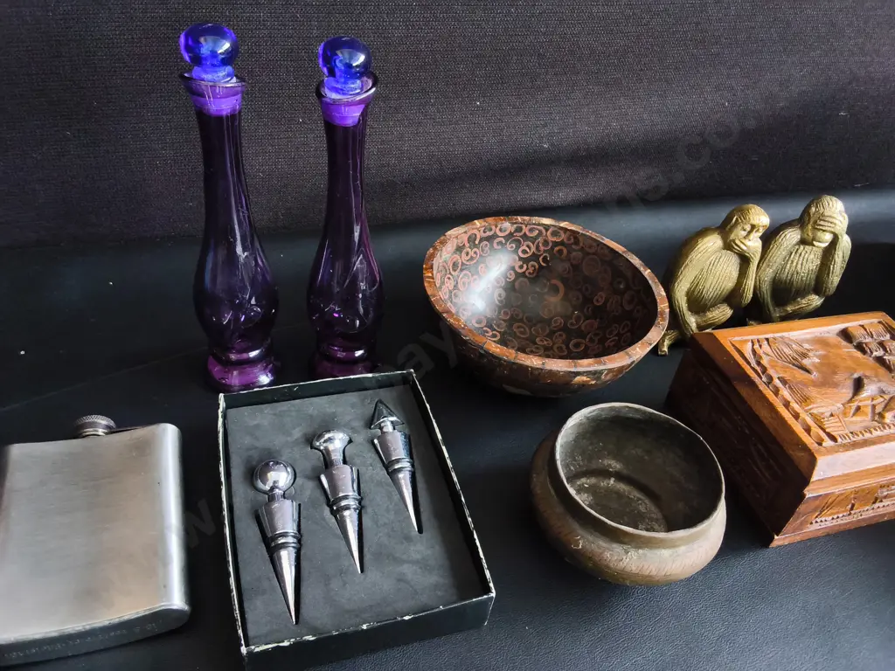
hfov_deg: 65.3
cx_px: 448
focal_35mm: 27
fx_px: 698
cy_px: 336
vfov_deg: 51.4
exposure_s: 1/100
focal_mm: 2.87
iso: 250
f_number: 2
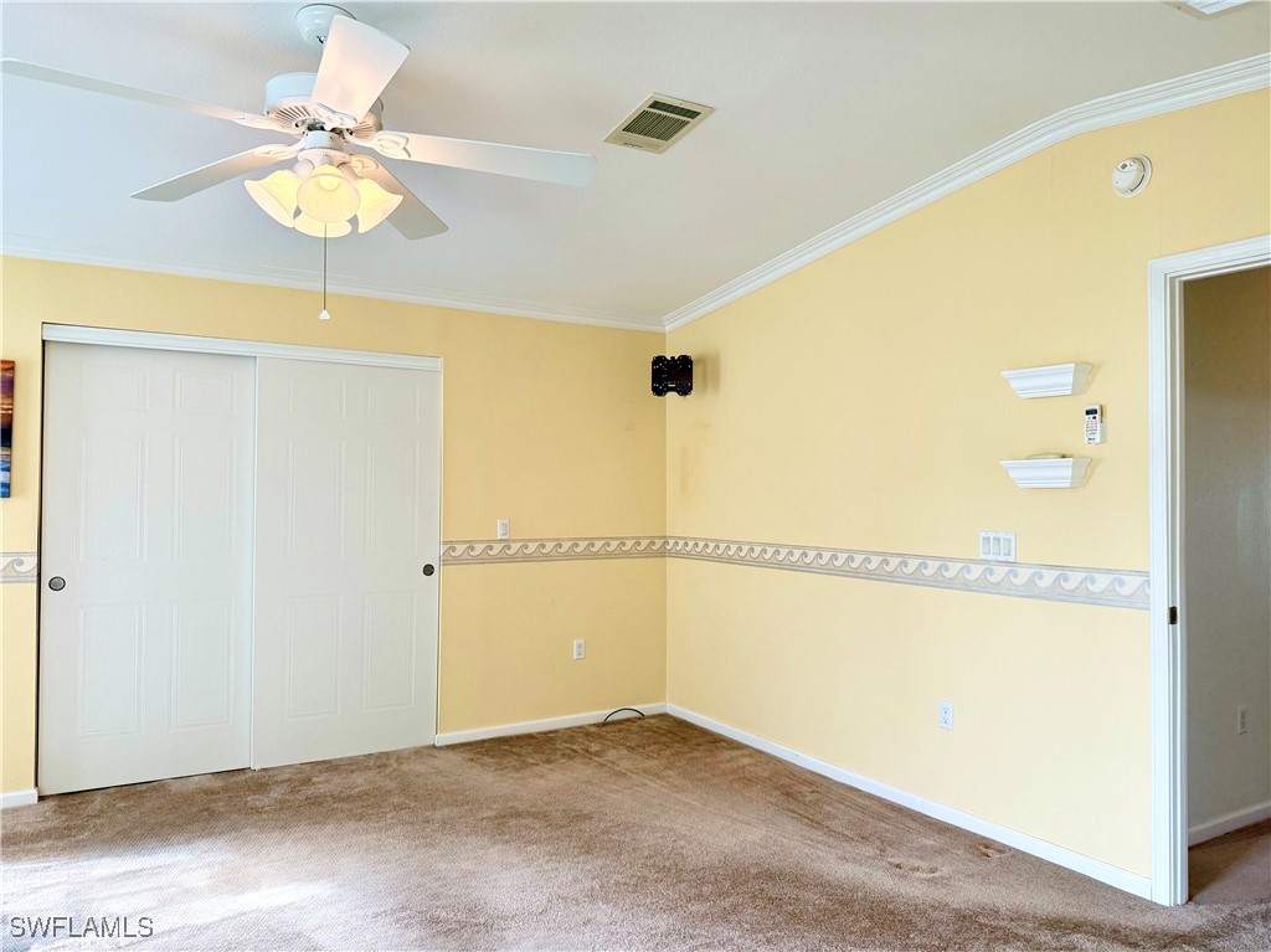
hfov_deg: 71.6
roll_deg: -1.0
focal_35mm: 24
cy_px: 476
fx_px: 881
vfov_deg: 56.8
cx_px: 636
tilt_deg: +1.8
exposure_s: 1/230
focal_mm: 6.76
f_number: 1.78
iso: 200
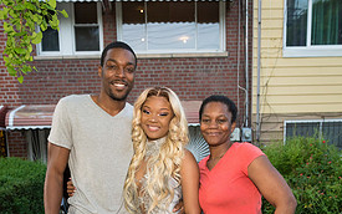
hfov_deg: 44.3
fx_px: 420
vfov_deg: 25.9
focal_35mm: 45
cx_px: 165
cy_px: 249
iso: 2000
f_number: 4.5
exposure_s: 1/320
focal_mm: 27
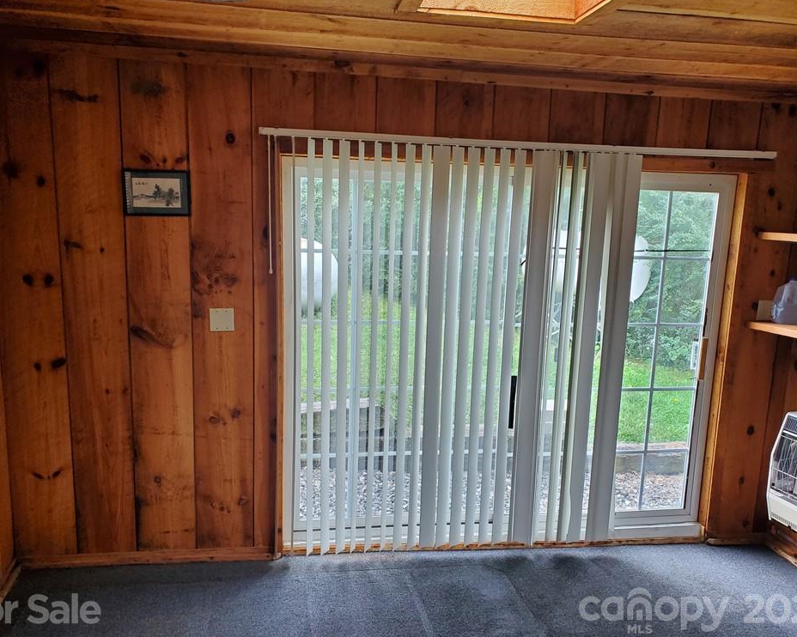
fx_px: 660
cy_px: 321
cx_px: 394
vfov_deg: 51.5
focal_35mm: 28
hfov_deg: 62.2
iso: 125
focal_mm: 4.3
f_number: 2.4
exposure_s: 1/59
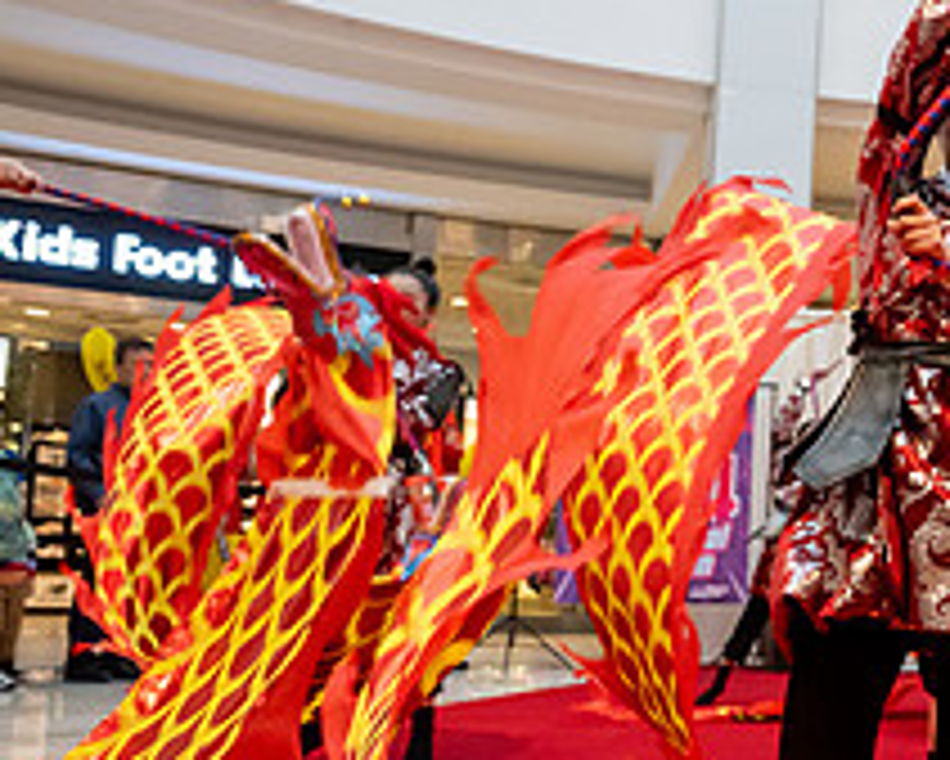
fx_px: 1744
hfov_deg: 26.7
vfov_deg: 24.6
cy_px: 420
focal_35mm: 62
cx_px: 1162
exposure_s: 1/500
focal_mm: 24
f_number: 4
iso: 4000
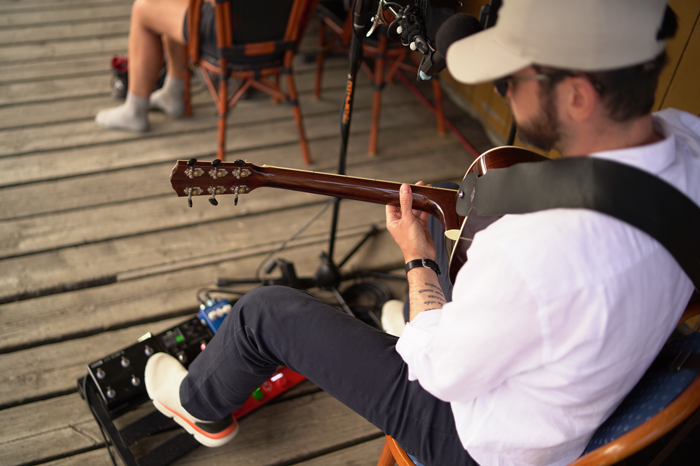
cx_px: 350
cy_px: 233
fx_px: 681
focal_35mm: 35
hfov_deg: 54.4
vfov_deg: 37.9
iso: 100
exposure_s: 1/400
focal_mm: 35
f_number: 1.4
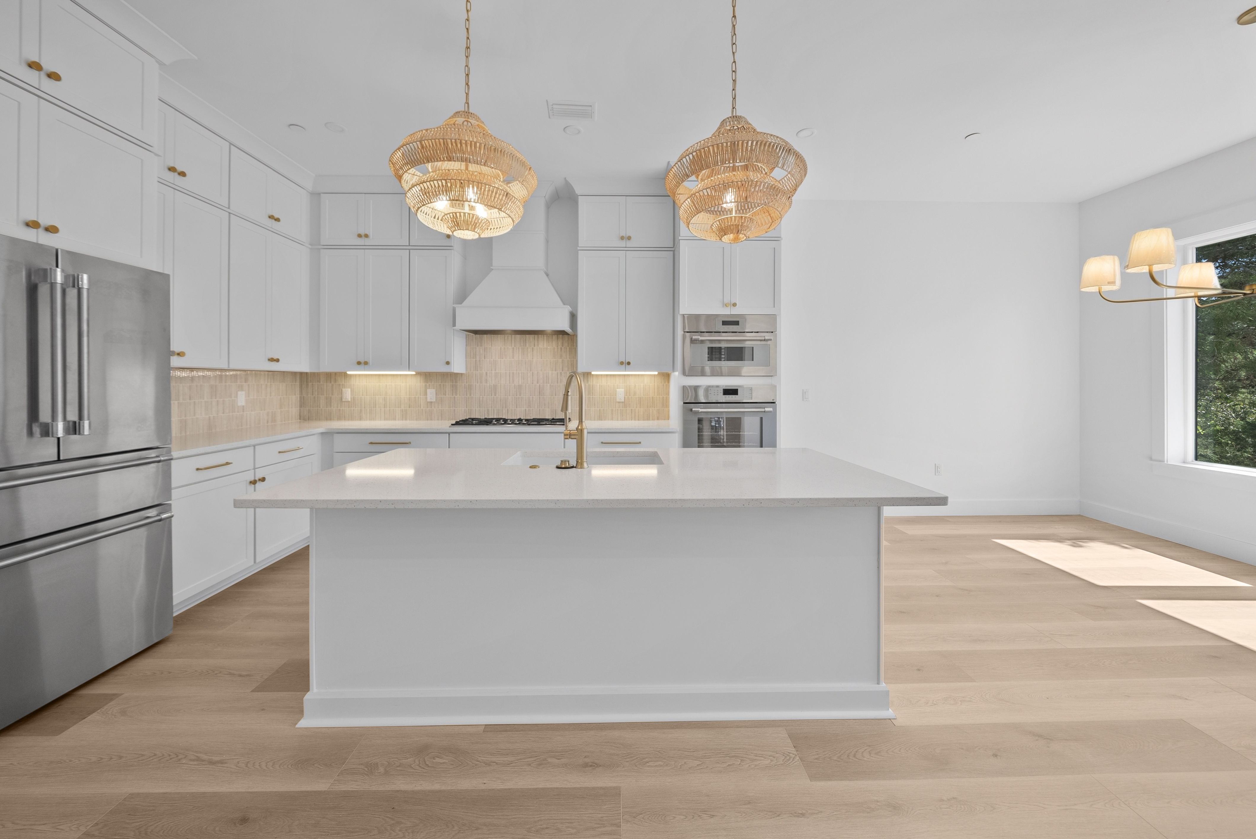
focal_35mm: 12
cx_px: 628
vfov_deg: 90.1
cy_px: 420
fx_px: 419
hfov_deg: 112.6
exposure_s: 1/15
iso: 200
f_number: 7.1
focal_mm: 12
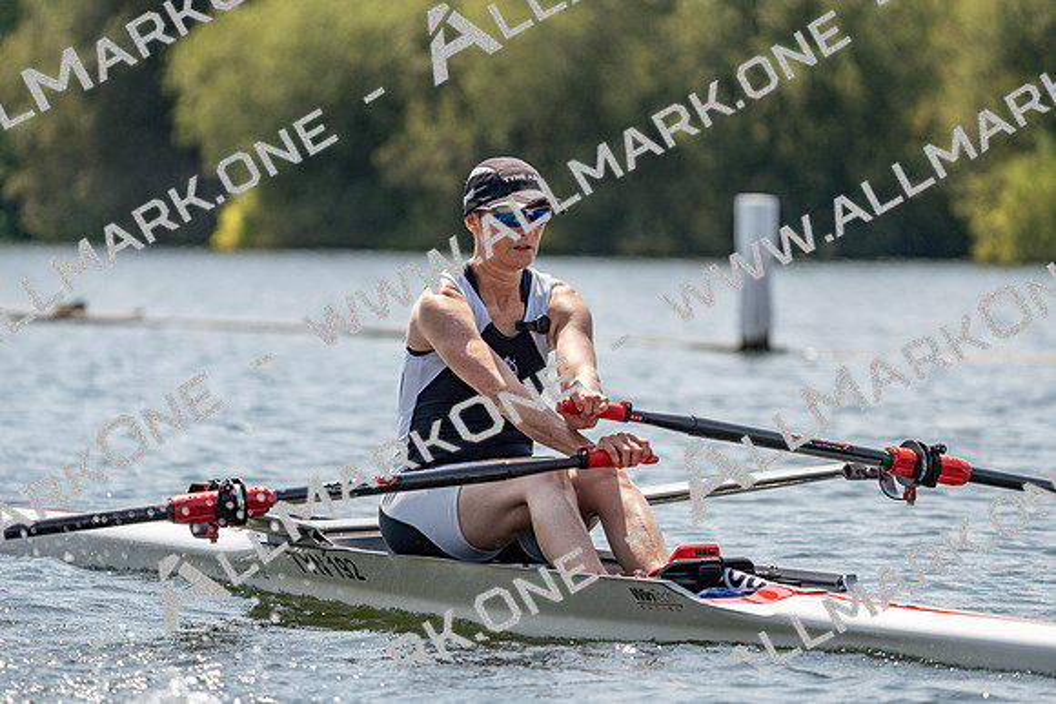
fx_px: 7804
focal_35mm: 266
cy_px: 352
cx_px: 528
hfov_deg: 7.7
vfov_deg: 5.2
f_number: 5.6
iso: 200
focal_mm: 266
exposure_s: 1/1600
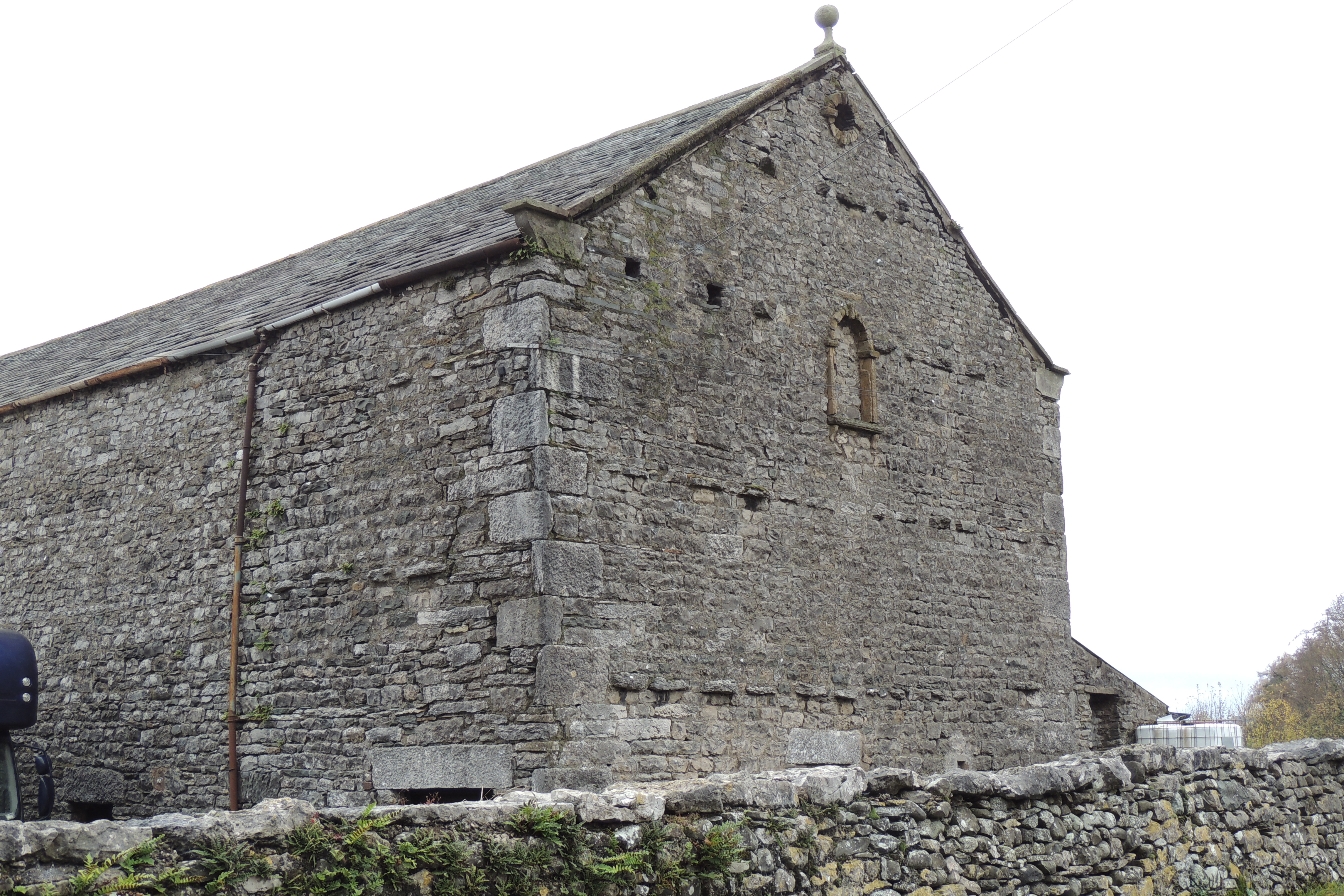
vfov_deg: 29.9
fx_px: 1680
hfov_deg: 43.6
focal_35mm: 45
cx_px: 675
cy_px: 420
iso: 100
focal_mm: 7.6
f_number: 3.4
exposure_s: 1/100
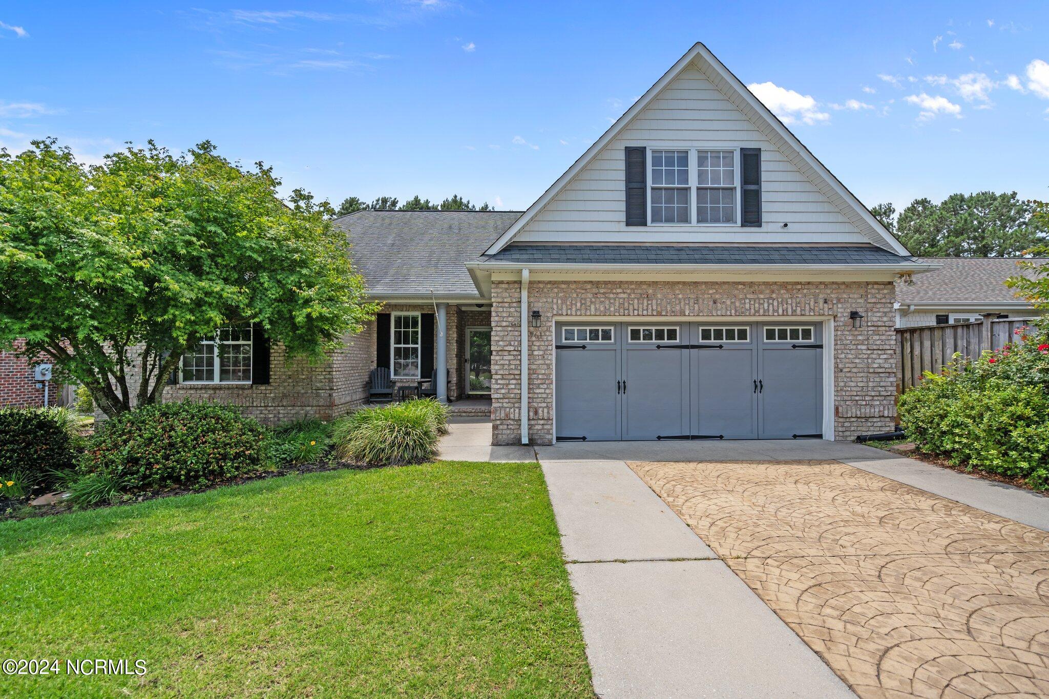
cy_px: 350
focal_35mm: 16
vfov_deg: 73.7
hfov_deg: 96.7
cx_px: 524
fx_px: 466
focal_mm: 16
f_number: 4
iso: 200
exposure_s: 1/1600
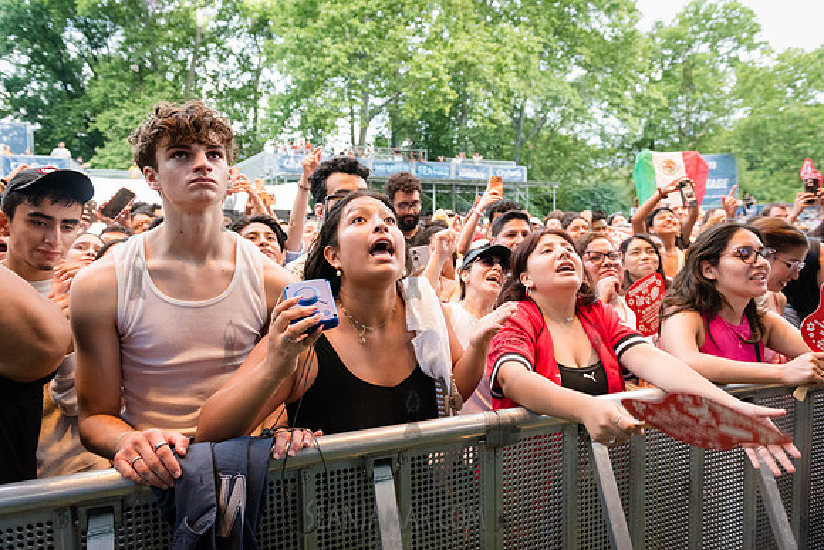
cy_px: 275
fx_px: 549
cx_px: 412
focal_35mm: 24
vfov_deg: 53.2
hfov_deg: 73.7
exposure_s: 1/200
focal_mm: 24
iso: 5000
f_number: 3.5
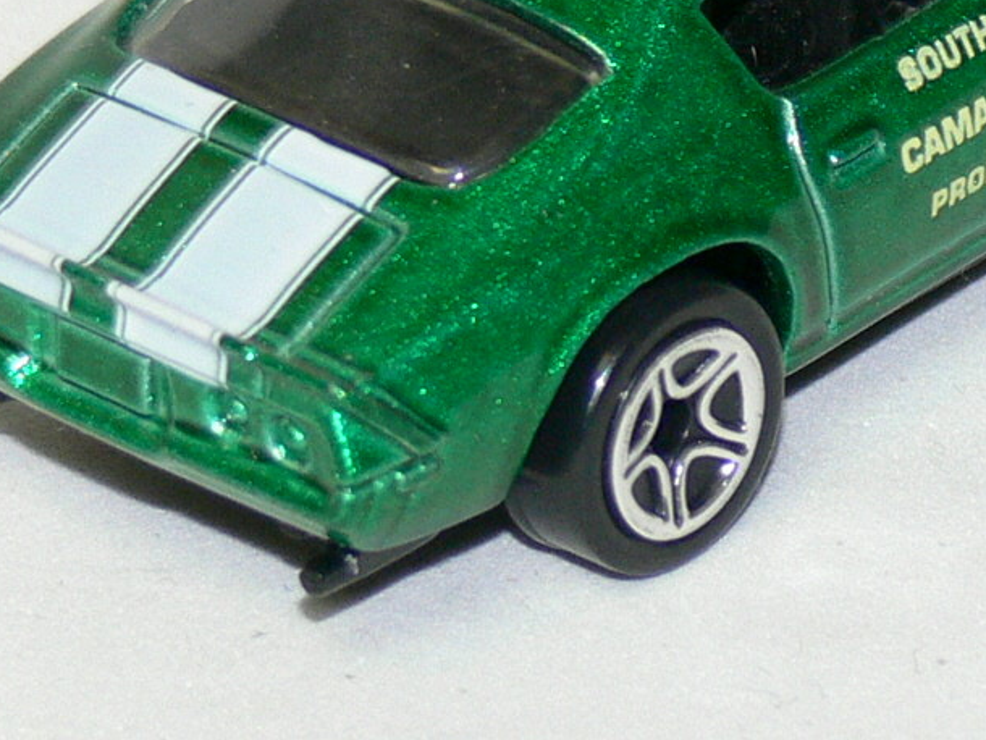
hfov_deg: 4.4
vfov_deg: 3.3
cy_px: -8
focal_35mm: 451
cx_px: 782
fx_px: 12851
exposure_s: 1/30
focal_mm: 22.9
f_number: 3.6
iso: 100
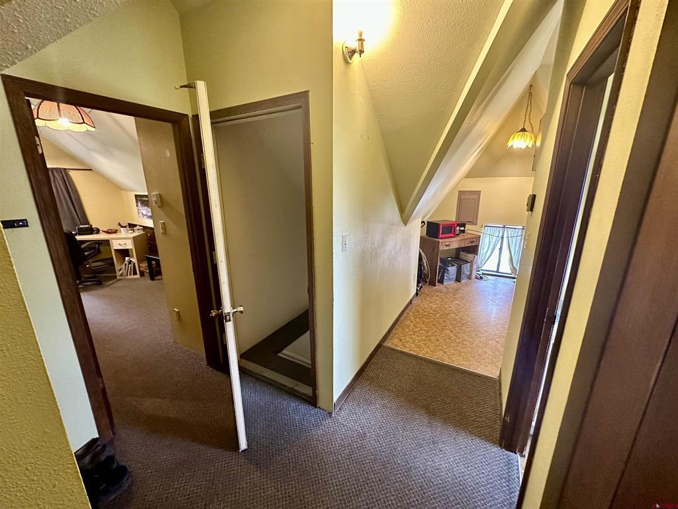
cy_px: 254
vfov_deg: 85.7
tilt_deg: -14.7
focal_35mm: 14
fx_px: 274
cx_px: 339
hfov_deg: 102.1
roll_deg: -0.2
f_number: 2.2
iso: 500
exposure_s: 1/60
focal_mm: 2.22
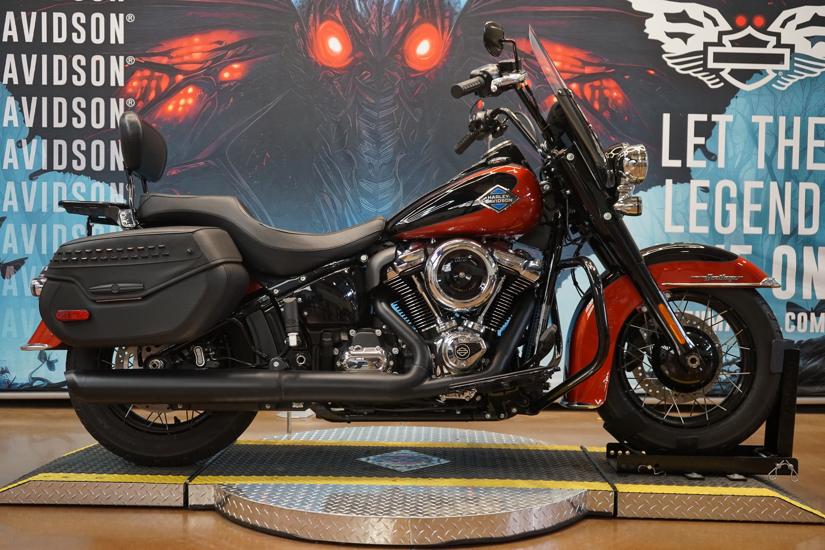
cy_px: 275
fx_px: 825
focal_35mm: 36
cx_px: 412
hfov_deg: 53.1
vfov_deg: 36.9
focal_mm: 36
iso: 1600
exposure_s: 1/160
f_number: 4
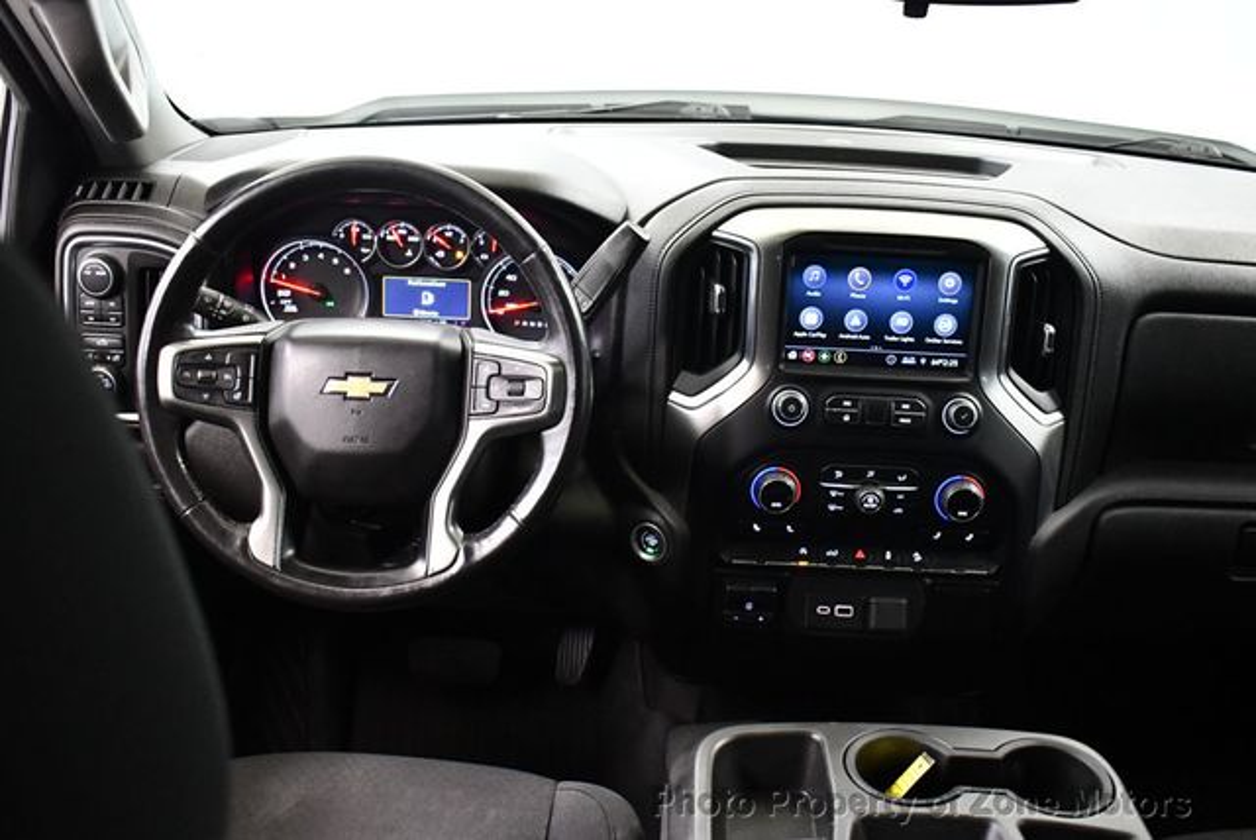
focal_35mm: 36
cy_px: 420
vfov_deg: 36.9
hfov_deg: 53.1
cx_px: 628
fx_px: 1257
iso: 4000
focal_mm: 18
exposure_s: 1/60
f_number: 3.5
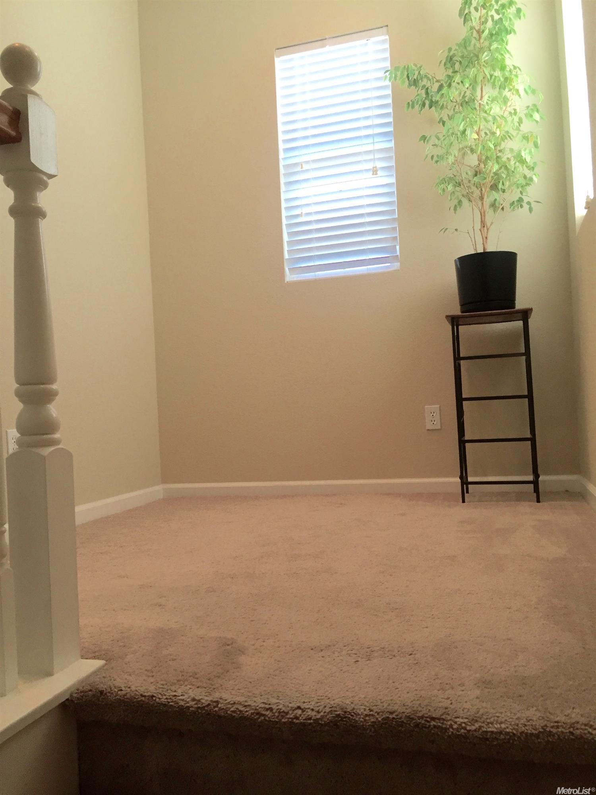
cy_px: 398
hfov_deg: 48.2
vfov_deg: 61.7
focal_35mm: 29
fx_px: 666
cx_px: 298
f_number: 2.2
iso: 40
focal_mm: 4.15
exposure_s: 1/30
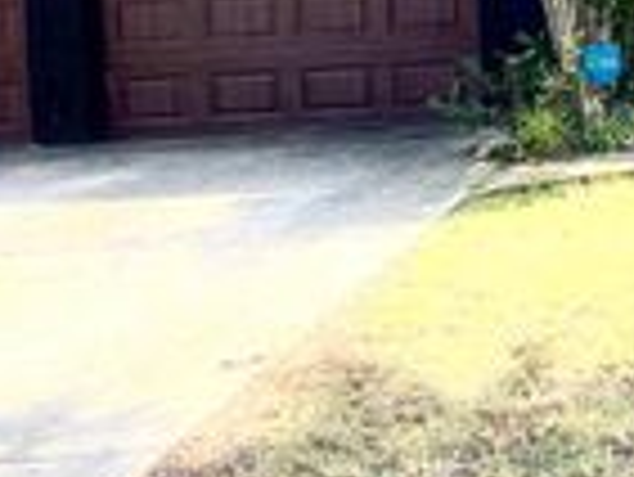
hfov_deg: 20.4
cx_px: 679
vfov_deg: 15.8
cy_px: 16
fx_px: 1686
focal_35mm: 92
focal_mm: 5.7
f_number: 1.5
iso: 50
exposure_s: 1/1597
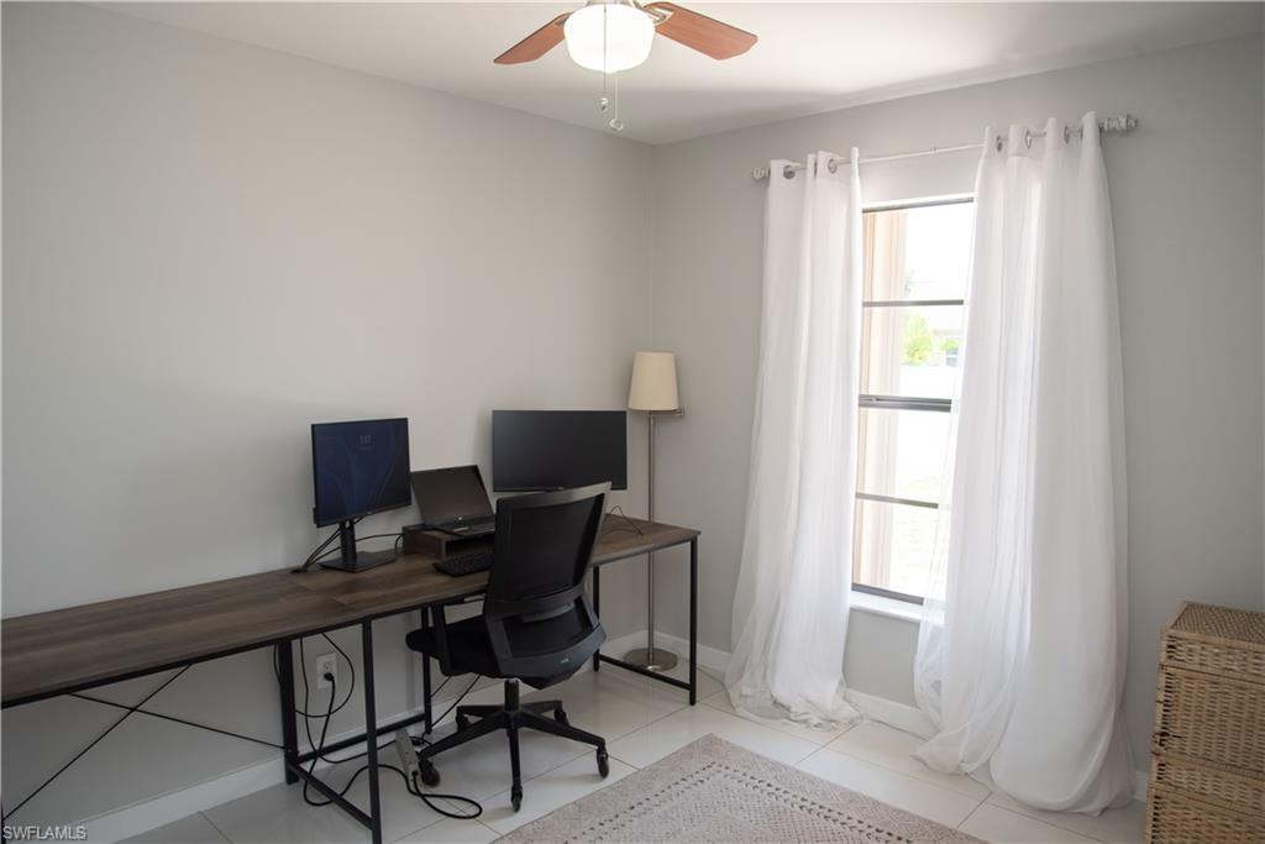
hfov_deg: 73.7
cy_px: 422
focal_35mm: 24
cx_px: 632
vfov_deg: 53.1
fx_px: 843
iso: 360
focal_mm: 24
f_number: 5.6
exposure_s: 1/125
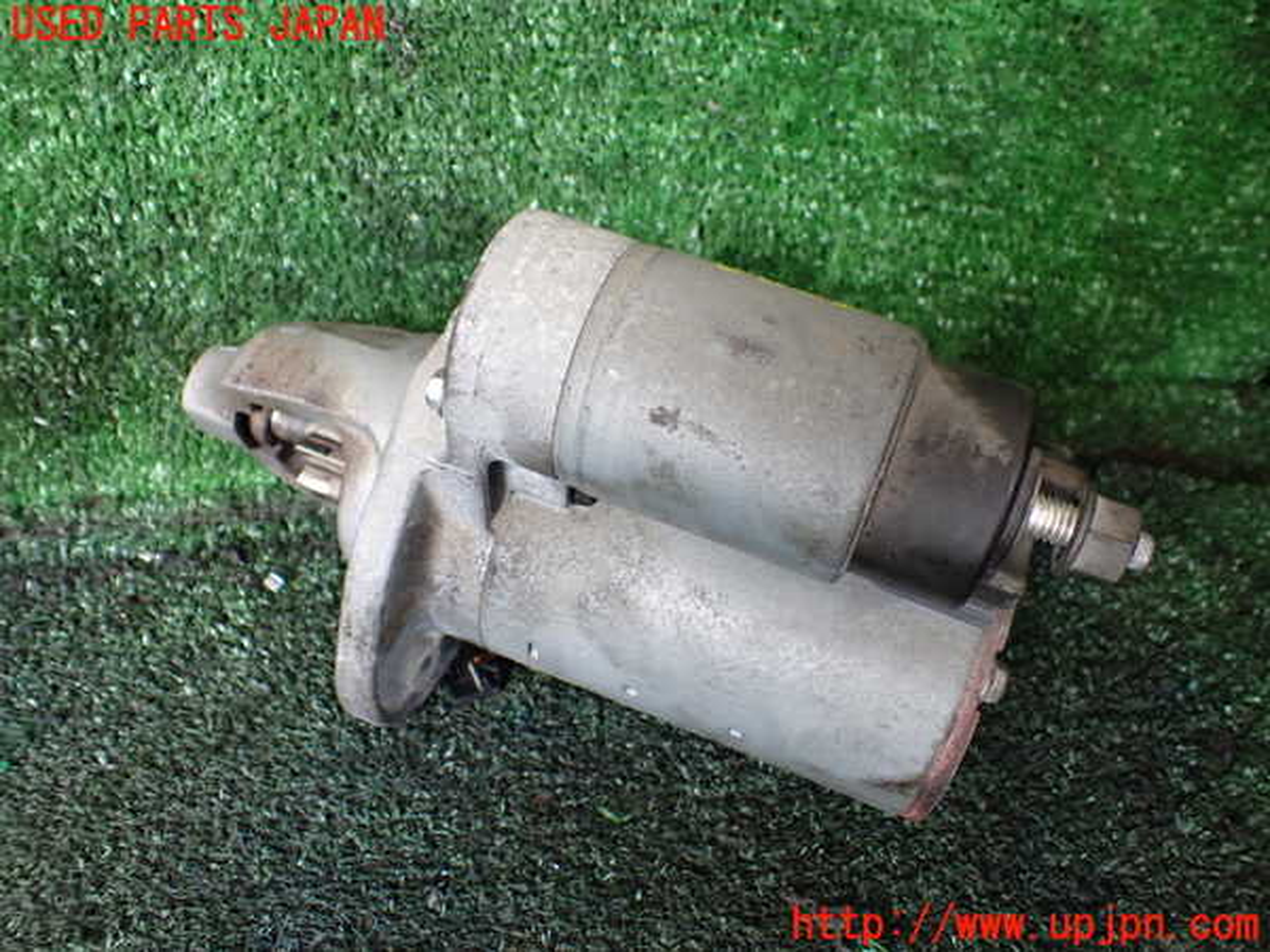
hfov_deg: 60.0
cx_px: 635
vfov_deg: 46.8
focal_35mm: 30
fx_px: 1101
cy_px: 476
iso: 500
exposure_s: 1/125
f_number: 2.3
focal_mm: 5.4
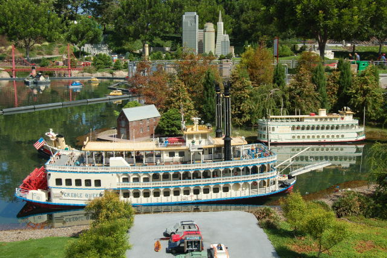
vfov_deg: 34.2
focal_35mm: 39
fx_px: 419
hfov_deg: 49.6
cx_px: 194
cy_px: 129
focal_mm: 26
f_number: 7.1
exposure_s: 1/200
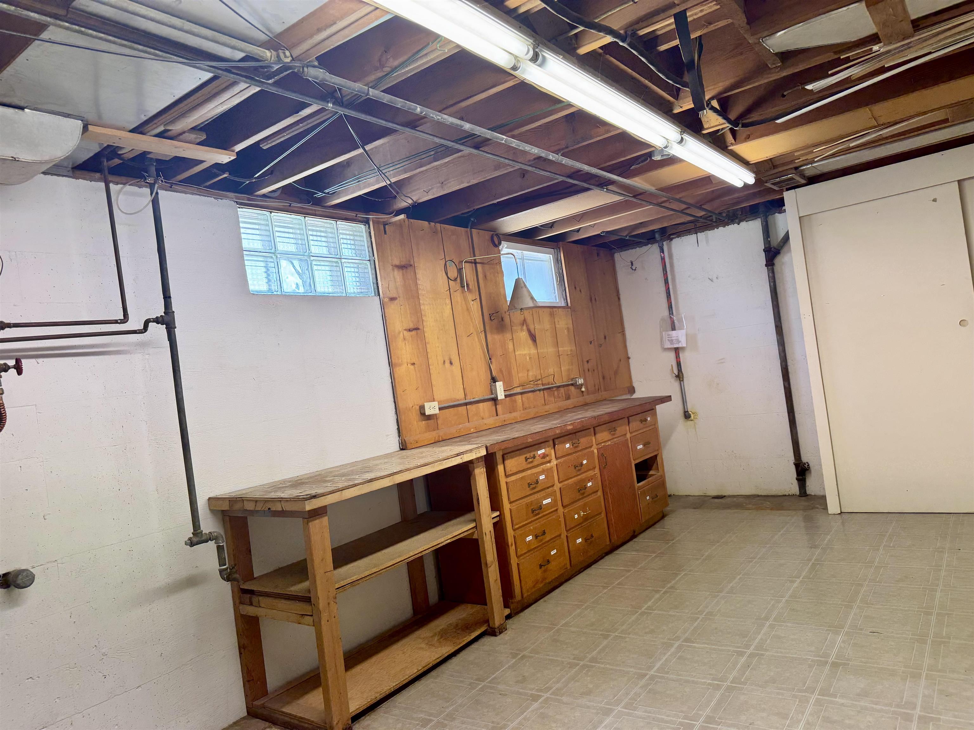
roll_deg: +7.9
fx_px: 675
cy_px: 365
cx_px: 487
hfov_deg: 71.6
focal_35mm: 24
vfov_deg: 56.8
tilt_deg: +0.2
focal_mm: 6.76
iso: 125
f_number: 1.78
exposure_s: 1/60
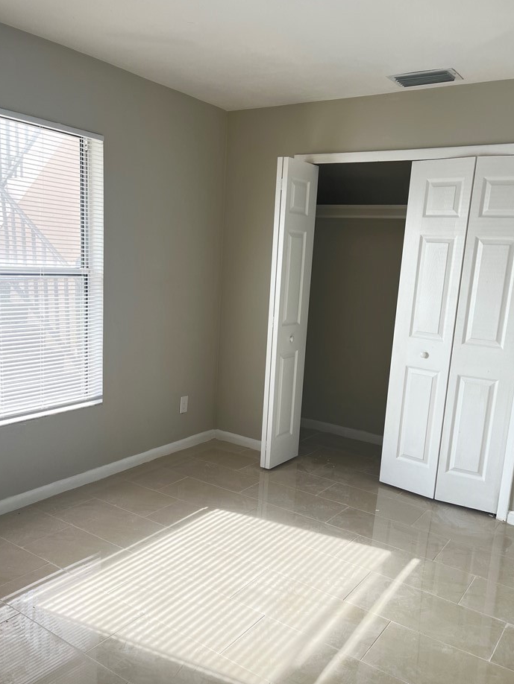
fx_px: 574
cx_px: 265
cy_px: 367
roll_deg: -2.6
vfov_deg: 61.6
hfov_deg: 48.2
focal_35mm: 29
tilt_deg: -11.4
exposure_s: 1/121
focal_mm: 5.1
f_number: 1.6
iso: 50
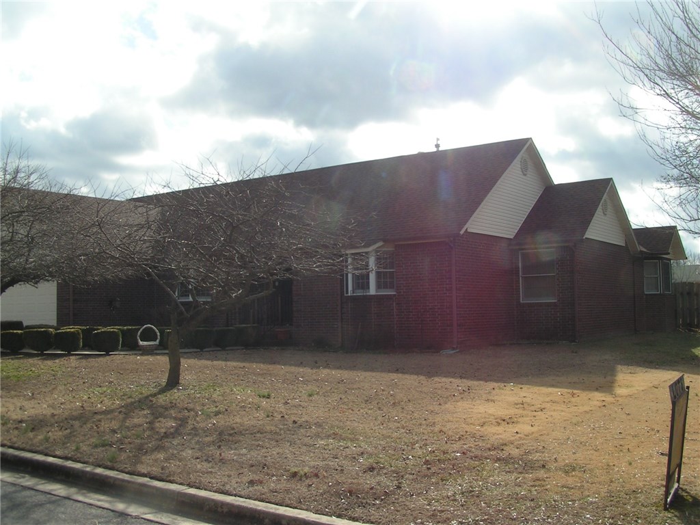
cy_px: 262
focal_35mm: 38
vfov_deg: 37.7
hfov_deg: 49.0
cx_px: 350
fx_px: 768
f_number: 5.6
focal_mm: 5.8
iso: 50
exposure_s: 1/400
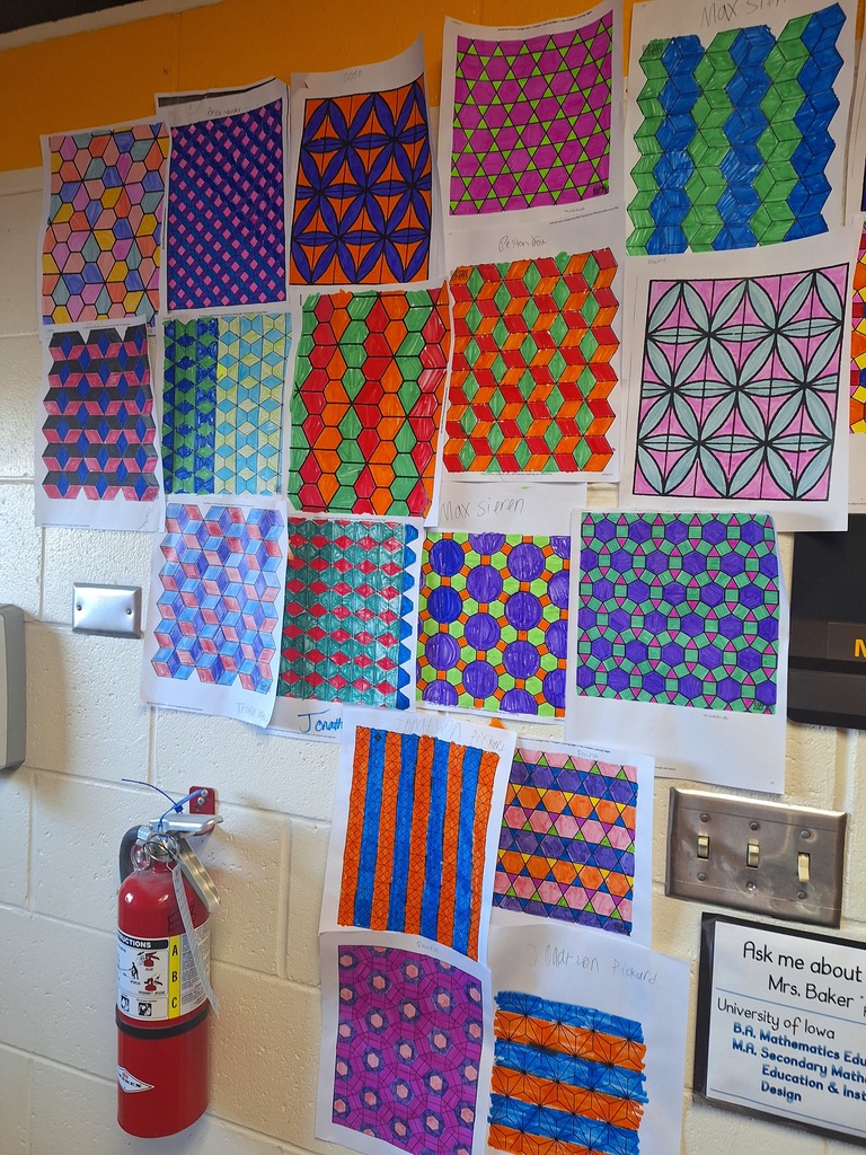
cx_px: 433
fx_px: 767
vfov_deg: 73.9
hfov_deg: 58.9
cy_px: 578
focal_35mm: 23
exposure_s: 1/40
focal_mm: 5.54
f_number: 1.8
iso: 64
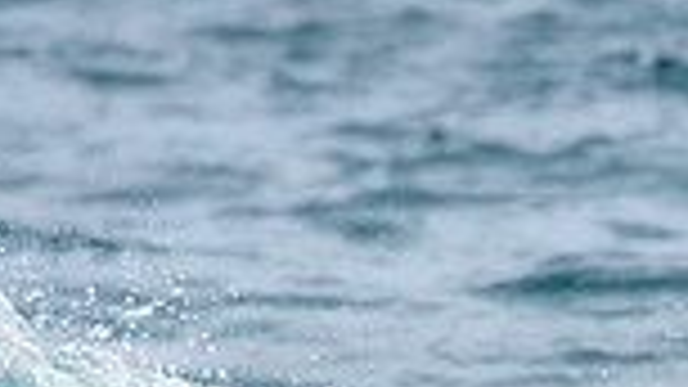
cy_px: 650
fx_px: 34856
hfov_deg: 1.1
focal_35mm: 1911
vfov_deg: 0.6
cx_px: 550
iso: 220
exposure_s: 1/2000
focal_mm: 390
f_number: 5.6
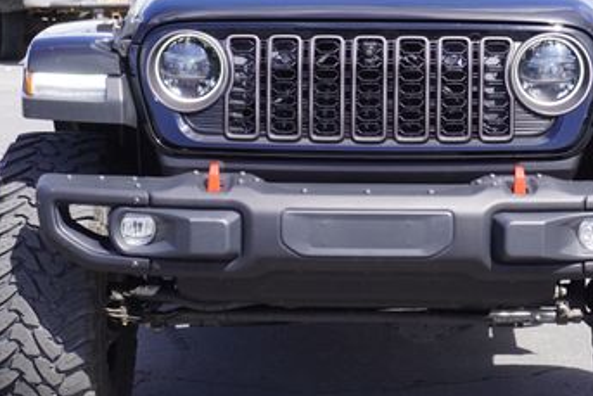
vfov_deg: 14.0
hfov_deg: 20.8
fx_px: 1614
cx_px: 372
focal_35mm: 98
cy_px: 144
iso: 100
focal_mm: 35
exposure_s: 1/100
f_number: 8
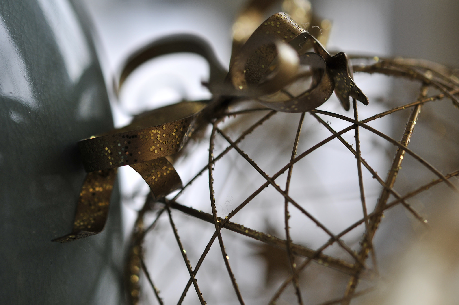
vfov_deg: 15.1
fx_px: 1146
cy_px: 152
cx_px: 230
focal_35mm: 90
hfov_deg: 22.6
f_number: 4
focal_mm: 60
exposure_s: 1/50
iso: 200
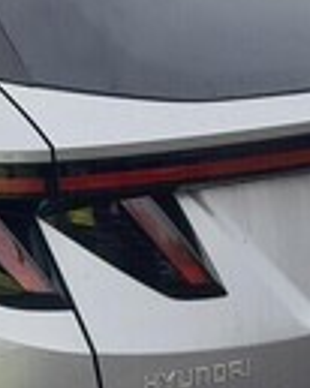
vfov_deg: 18.5
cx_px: -63
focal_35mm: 104
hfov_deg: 14.3
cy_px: 215
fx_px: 1194
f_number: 2
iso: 20
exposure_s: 1/309
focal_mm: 4.6
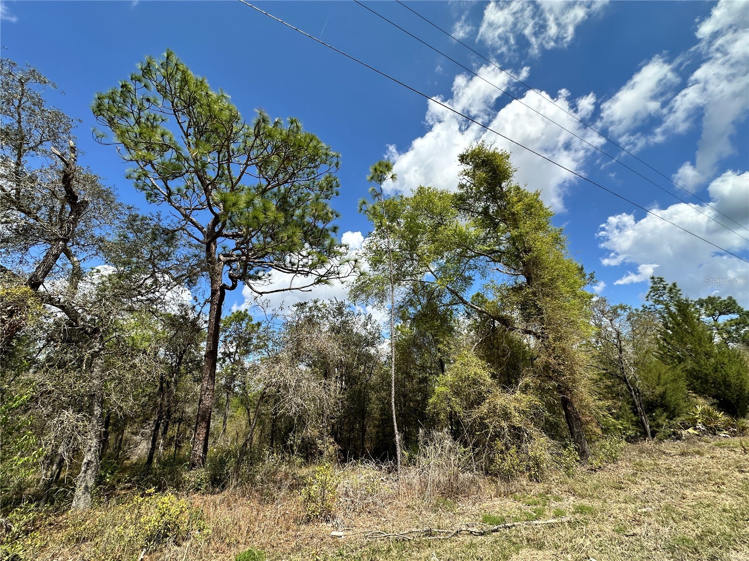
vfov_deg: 85.7
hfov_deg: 102.1
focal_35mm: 14
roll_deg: +2.8
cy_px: 280
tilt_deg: +23.0
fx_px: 303
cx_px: 374
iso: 50
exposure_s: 1/2020
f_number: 2.2
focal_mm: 2.22
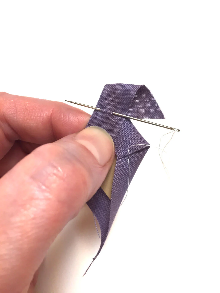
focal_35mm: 29
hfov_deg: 48.2
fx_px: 246
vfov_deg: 61.7
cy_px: 146
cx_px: 110
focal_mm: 4.2
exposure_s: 1/33
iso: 32
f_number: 2.2
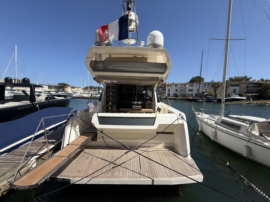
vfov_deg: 85.7
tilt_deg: -3.8
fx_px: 109
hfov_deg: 102.1
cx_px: 135
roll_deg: -1.2
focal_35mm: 14
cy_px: 101
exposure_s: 1/2717
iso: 50
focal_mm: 2.22
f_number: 2.2
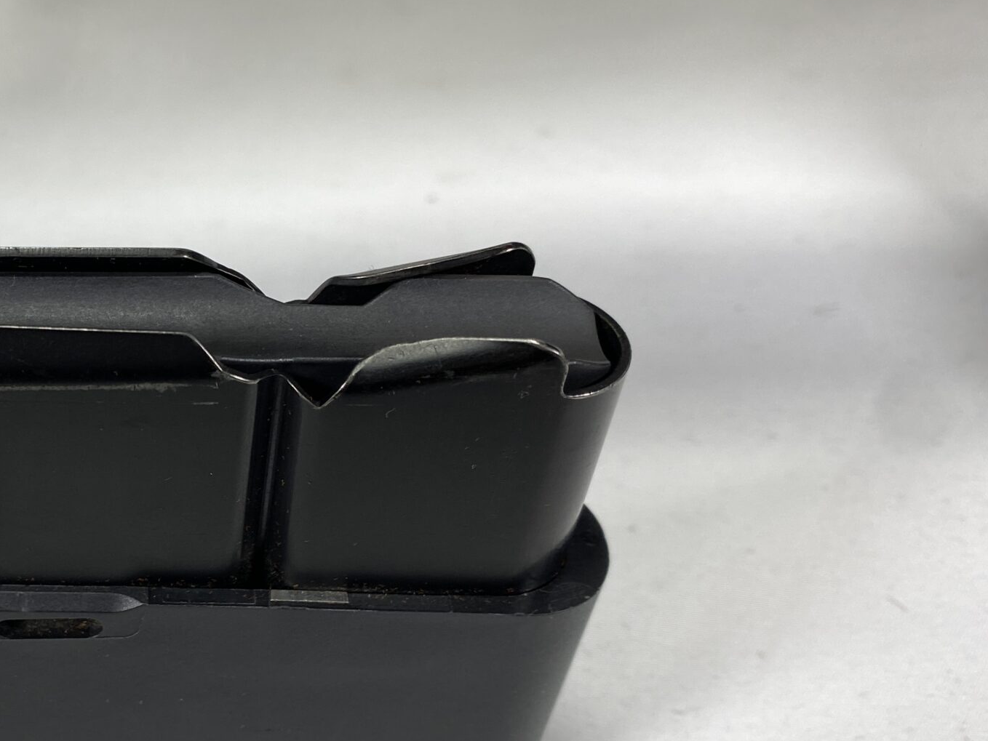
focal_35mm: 49
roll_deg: +3.6
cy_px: 513
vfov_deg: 29.4
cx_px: 151
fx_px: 1399
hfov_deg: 37.1
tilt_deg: -42.0
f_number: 1.8
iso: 32
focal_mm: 4.25
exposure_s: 1/120
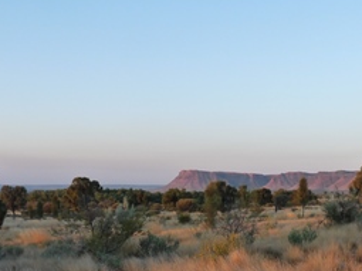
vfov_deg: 26.5
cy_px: 250
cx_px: 257
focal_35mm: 53
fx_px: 554
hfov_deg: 35.6
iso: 160
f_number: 4
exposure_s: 1/125
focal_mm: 4.8
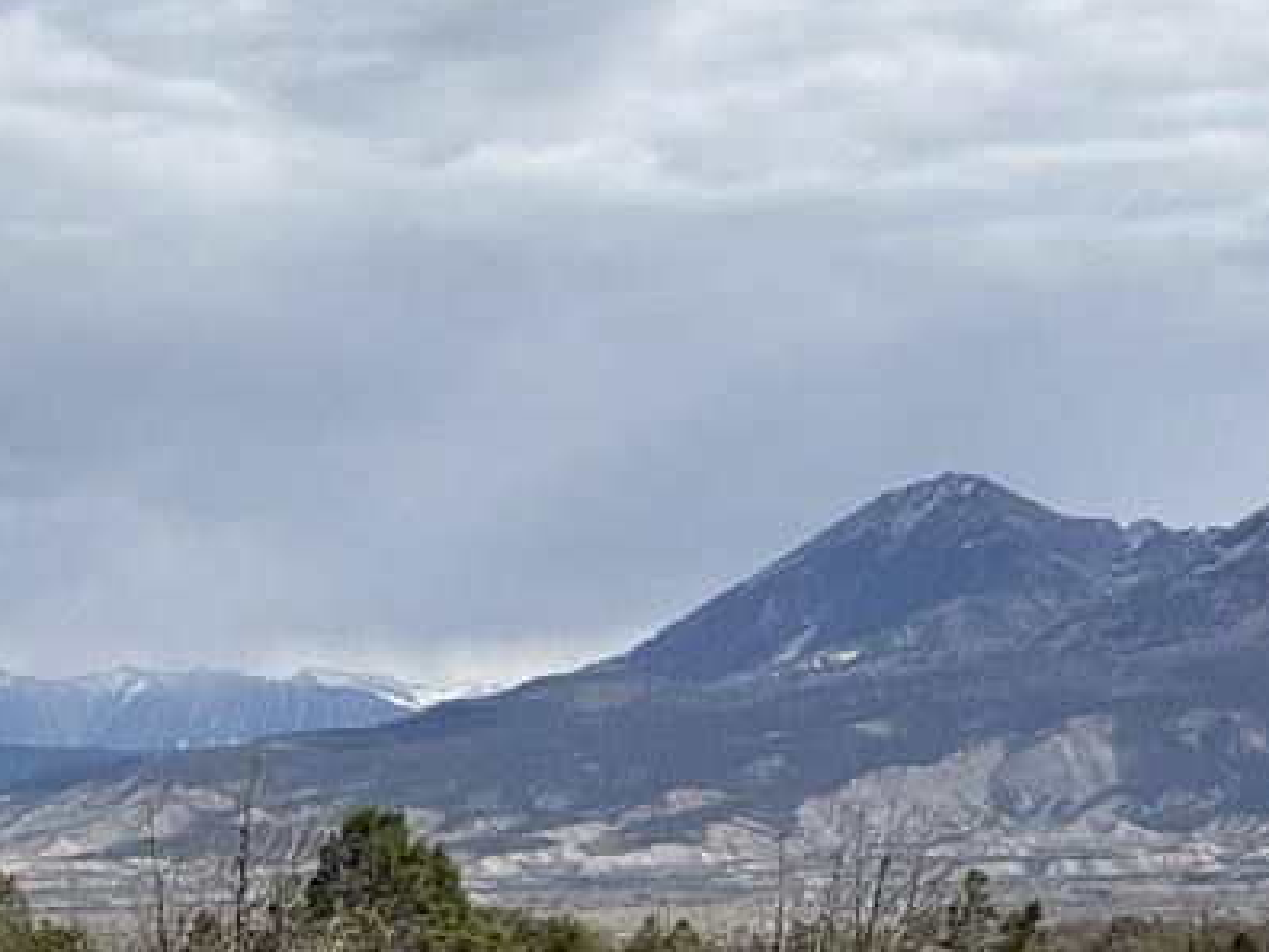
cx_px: -67
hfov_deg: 15.5
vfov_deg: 11.9
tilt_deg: +3.2
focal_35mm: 124
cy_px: 548
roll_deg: -0.2
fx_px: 4546
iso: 64
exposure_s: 1/7874
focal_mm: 6.76
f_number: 1.78
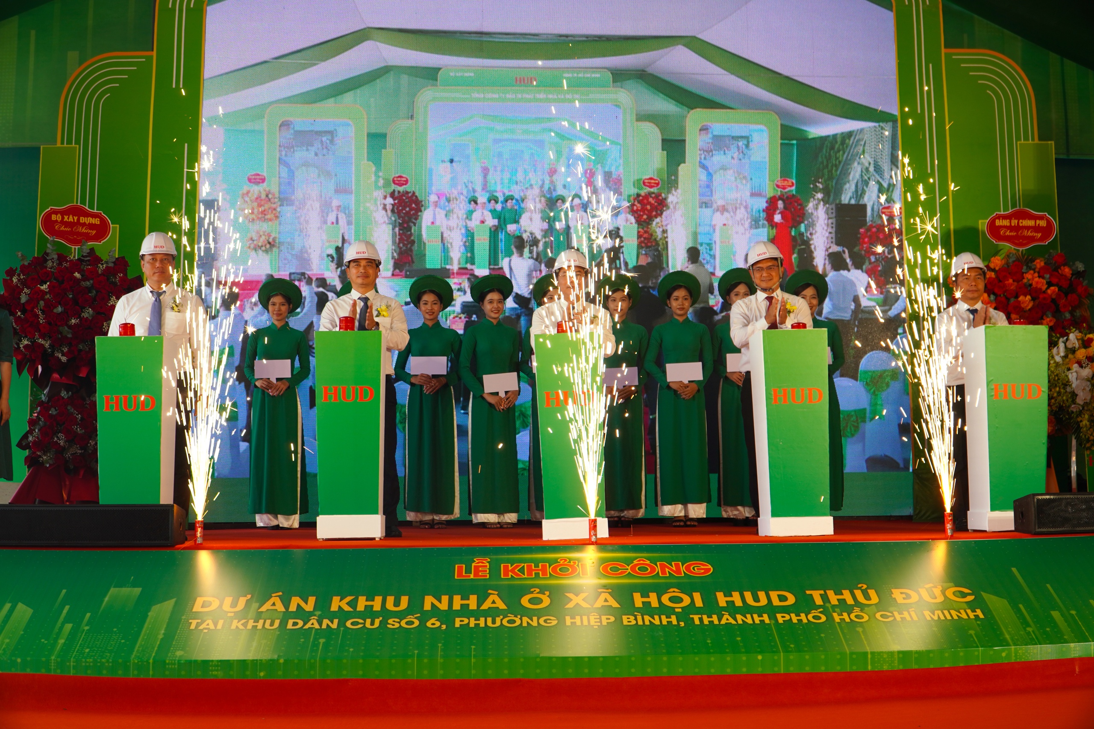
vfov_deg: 31.9
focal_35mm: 42
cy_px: 364
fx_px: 1276
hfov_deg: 46.4
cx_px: 547
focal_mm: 28
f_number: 5
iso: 100
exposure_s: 1/80
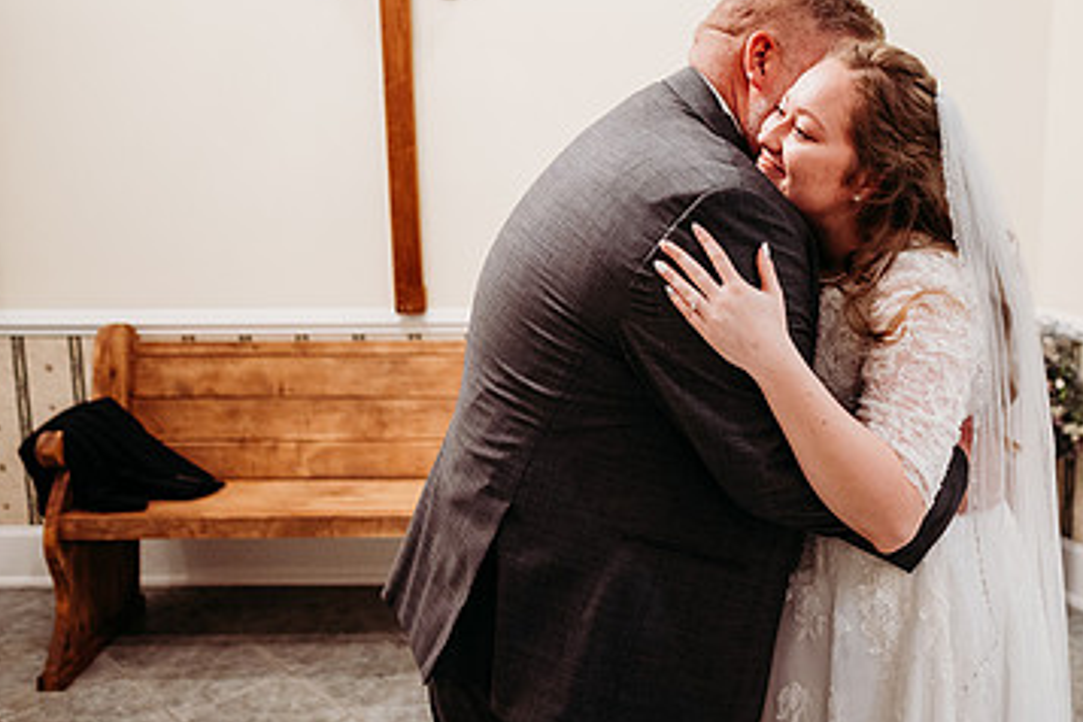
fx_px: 1173
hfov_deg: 48.8
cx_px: 710
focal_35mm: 39
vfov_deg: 34.0
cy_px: 272
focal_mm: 24
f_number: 2.2
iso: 1250
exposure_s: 1/200
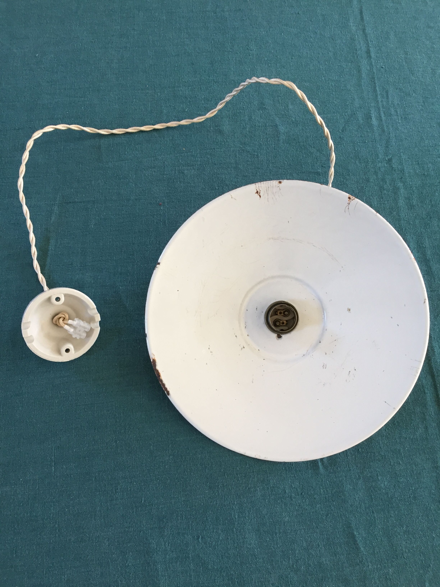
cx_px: 220
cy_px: 294
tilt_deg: -68.9
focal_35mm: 29
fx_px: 491
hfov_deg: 48.2
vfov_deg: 61.7
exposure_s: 1/33
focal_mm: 4.15
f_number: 2.2
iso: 100
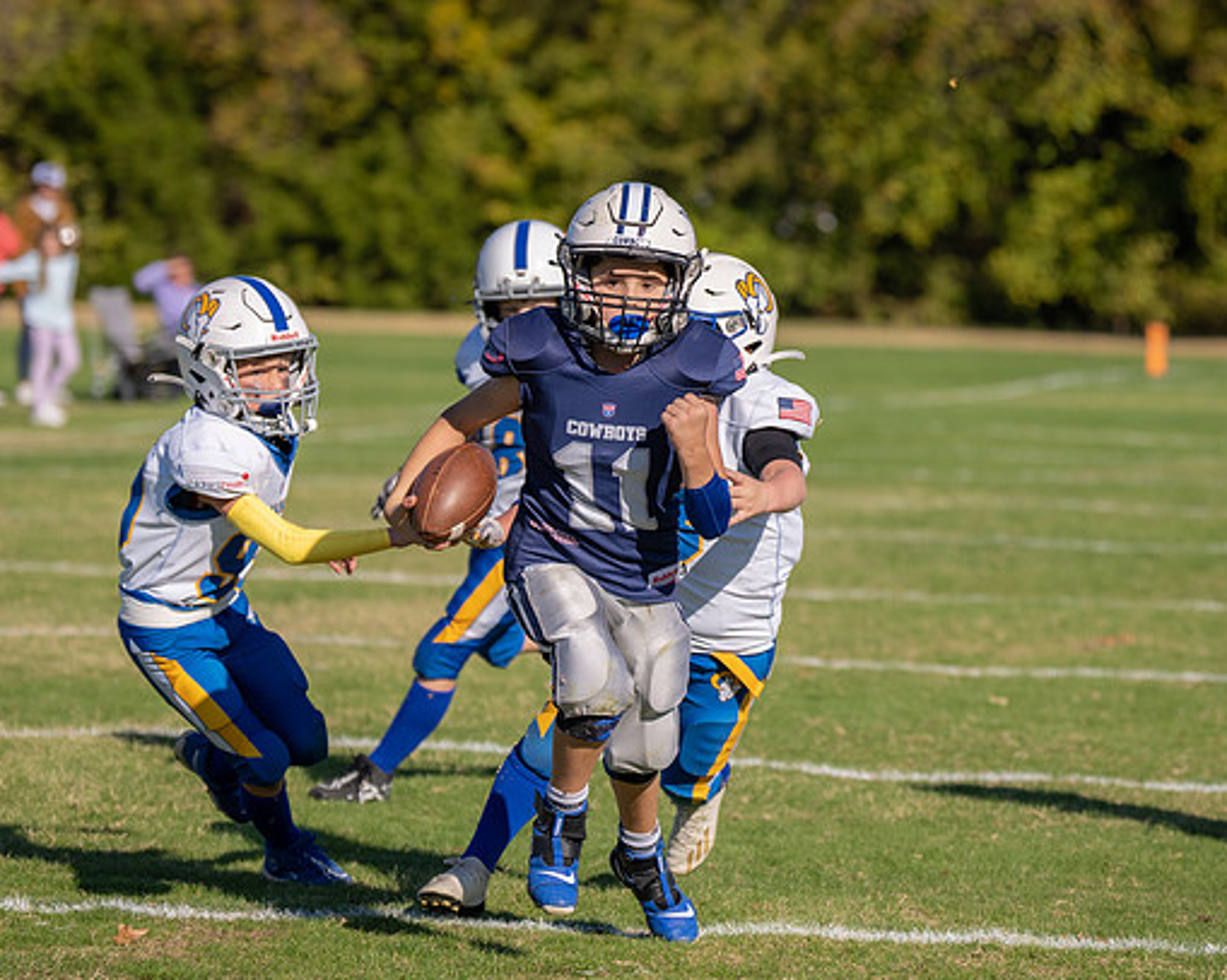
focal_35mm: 212
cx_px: 740
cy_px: 491
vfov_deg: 7.3
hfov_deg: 9.1
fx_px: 7697
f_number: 2.8
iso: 100
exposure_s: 1/2500
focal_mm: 118
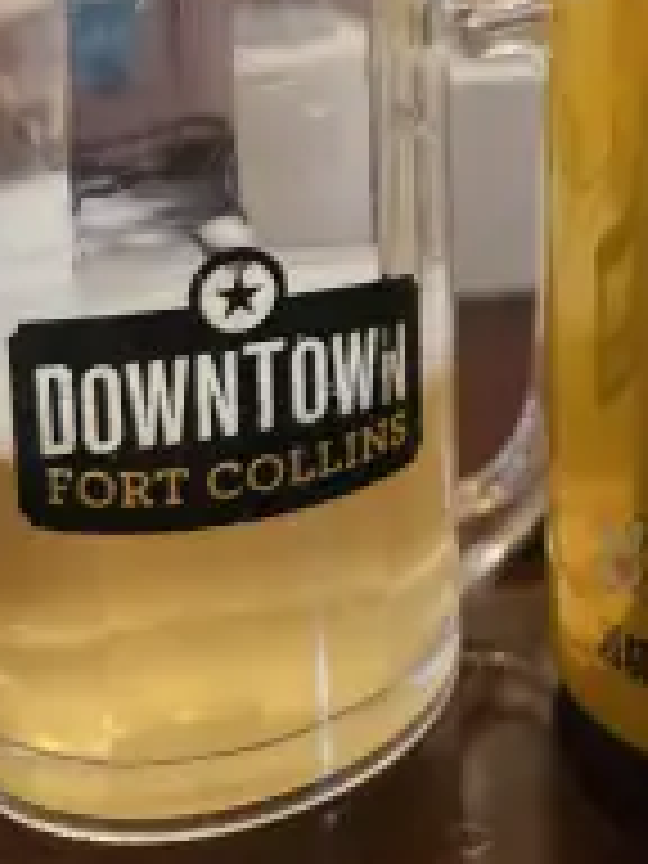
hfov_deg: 28.8
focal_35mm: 48
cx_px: 612
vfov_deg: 37.0
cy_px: 76
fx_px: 1198
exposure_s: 1/60
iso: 640
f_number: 1.8
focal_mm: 5.4
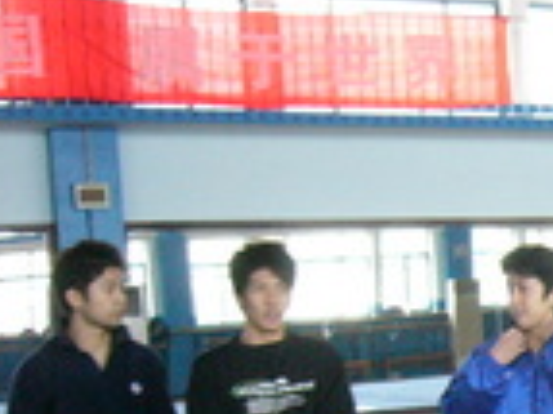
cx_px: 754
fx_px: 1644
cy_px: 489
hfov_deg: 17.7
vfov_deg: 13.9
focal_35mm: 103
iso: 400
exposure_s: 1/60
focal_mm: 5.8
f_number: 2.8
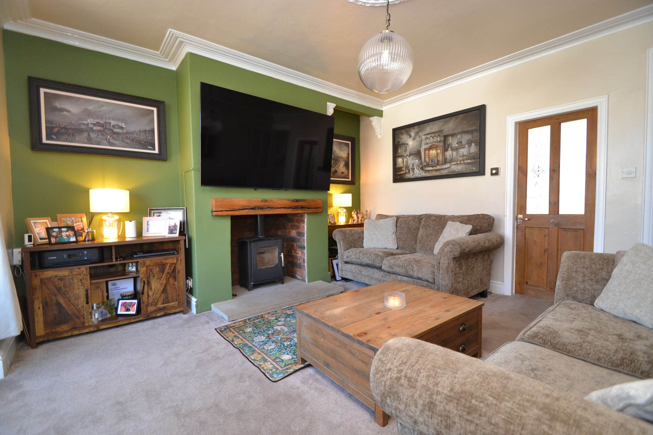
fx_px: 272
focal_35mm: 15
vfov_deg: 77.3
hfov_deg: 100.4
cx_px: 326
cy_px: 218
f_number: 3.5
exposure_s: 1/60
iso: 500
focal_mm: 10
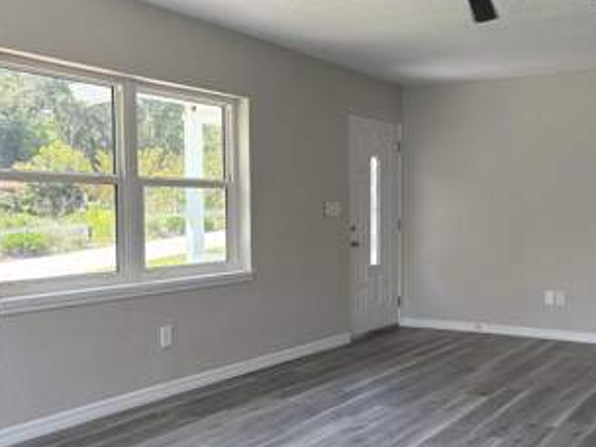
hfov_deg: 44.6
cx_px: 431
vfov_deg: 35.1
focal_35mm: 41
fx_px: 706
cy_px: 241
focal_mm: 5.96
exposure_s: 1/238
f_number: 1.6
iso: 125
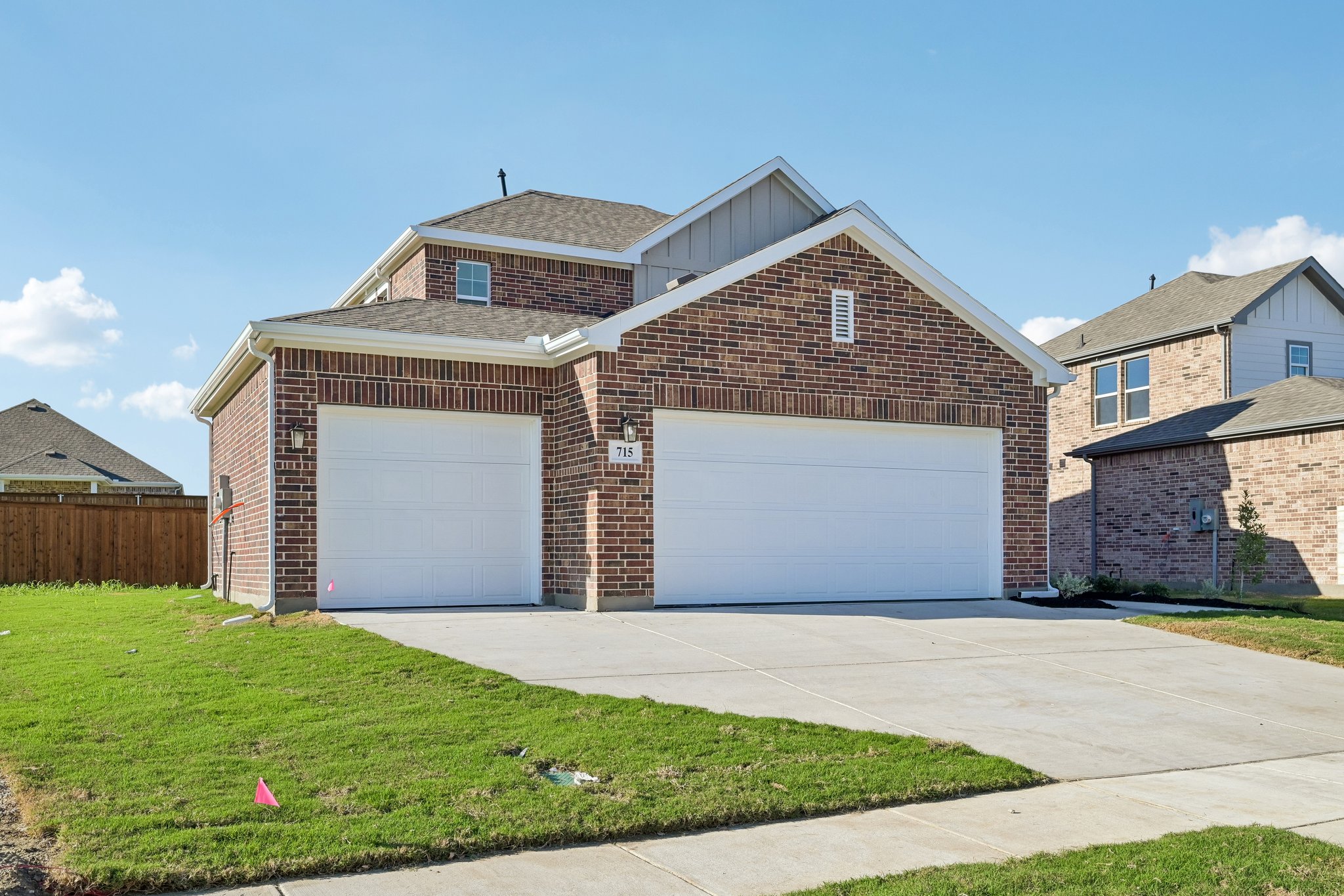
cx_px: 672
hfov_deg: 61.9
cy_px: 448
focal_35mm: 30
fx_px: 1120
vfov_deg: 43.6
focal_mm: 30
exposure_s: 1/1250
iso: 400
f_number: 8
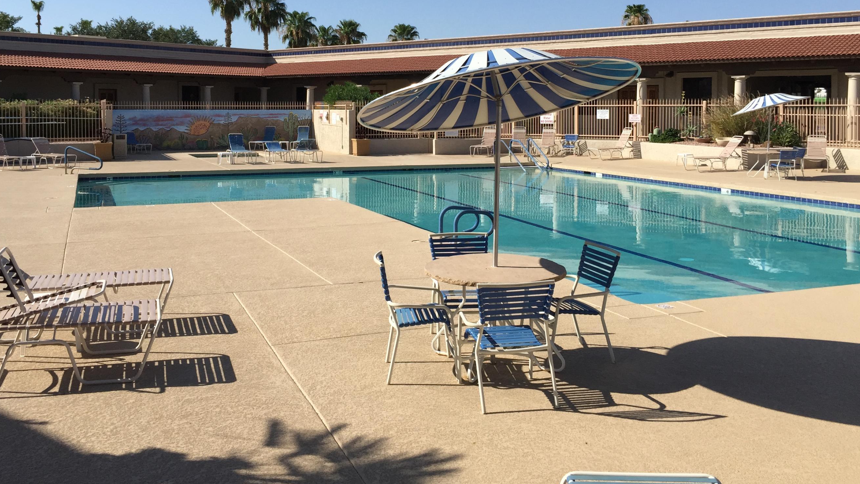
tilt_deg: -2.2
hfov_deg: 55.2
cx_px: 402
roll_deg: -0.6
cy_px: 141
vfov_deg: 32.4
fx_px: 821
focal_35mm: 36
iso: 32
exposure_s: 1/2326
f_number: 2.2
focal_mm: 4.15
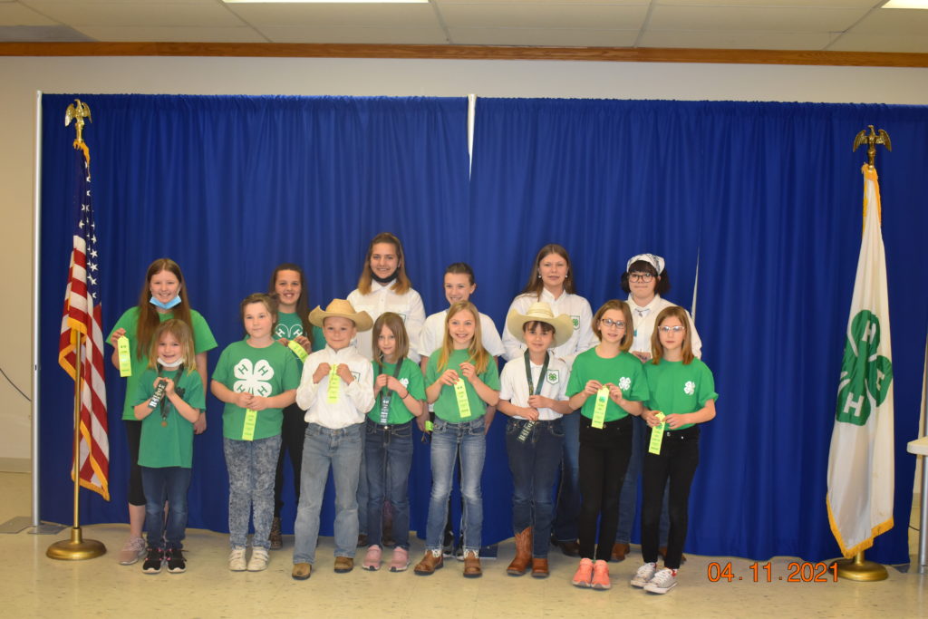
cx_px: 464
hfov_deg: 47.9
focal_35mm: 40
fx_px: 1044
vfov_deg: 33.0
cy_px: 310
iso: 800
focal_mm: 27
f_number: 4
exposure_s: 1/125
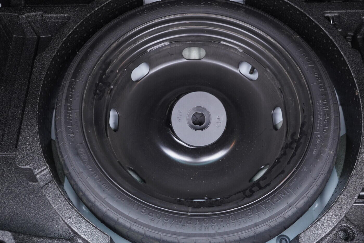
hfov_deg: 51.9
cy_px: 120
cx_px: 179
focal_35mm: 37
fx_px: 374
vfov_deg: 35.9
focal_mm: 24
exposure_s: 1/40
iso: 640
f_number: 2.8
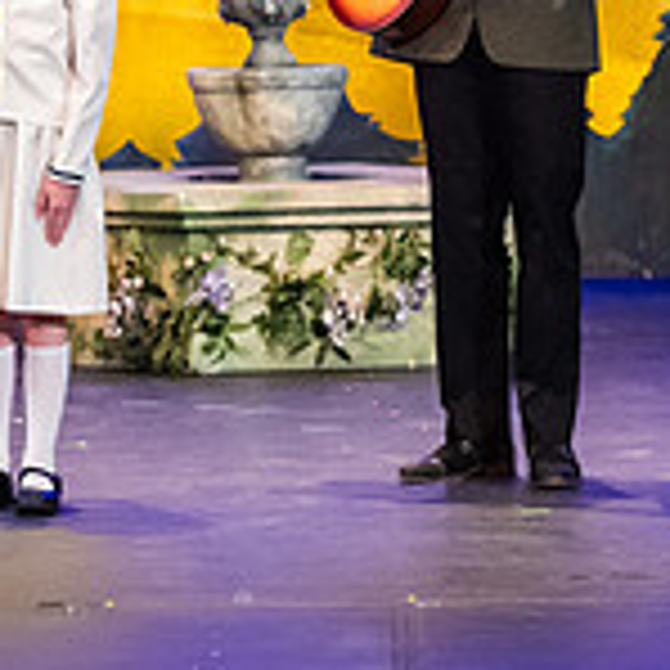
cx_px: -193
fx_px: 7270
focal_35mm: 332
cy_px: 74
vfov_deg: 5.3
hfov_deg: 5.2
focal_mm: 100
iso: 4000
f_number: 3.5
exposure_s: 1/250
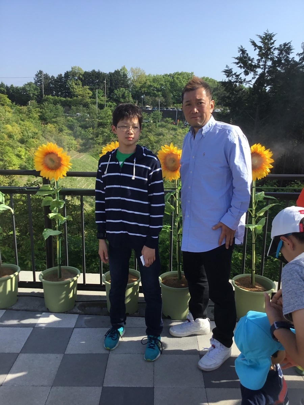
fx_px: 363
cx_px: 152
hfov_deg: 45.4
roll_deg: -1.3
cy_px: 202
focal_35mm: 31
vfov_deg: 58.4
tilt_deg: -12.6
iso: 25
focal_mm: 3.3
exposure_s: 1/734
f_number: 2.4
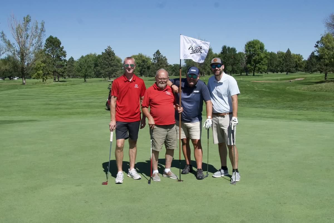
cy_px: 112
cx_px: 167
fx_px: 390
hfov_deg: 46.4
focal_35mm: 42
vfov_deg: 31.9
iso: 1250
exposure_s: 1/3000
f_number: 9.5
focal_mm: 28
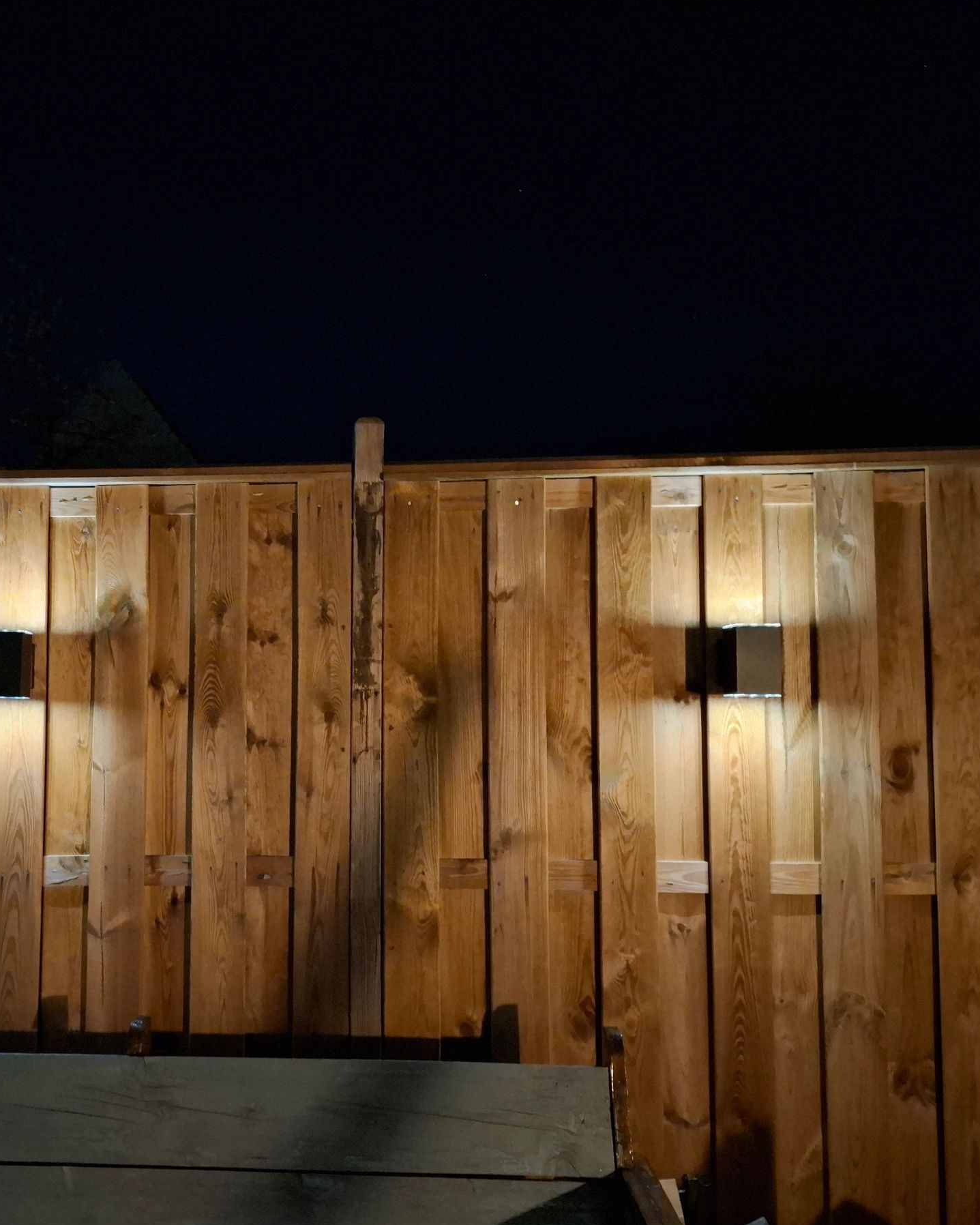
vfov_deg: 55.6
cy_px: 645
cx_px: 291
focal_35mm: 32
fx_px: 1160
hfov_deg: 44.8
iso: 1600
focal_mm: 5.54
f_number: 1.8
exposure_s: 1/9
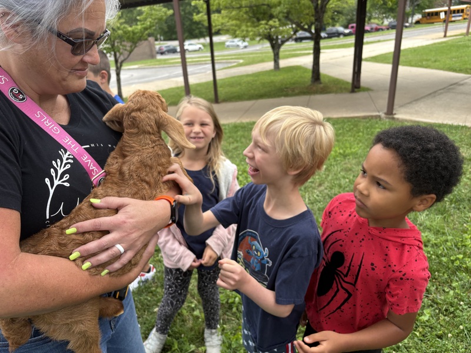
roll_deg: +3.6
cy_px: 176
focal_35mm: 26
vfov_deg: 53.1
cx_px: 236
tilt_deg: -25.0
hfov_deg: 67.3
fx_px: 354
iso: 40
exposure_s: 1/295
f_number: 1.6
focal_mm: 5.96
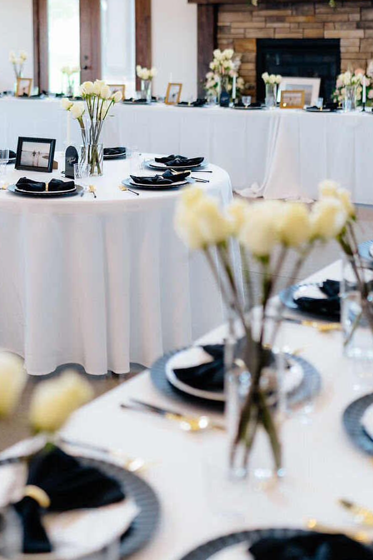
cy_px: 112
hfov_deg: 22.2
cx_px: 62
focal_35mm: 60
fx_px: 933
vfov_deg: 32.5
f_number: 1.8
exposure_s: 1/200
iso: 500
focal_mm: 35
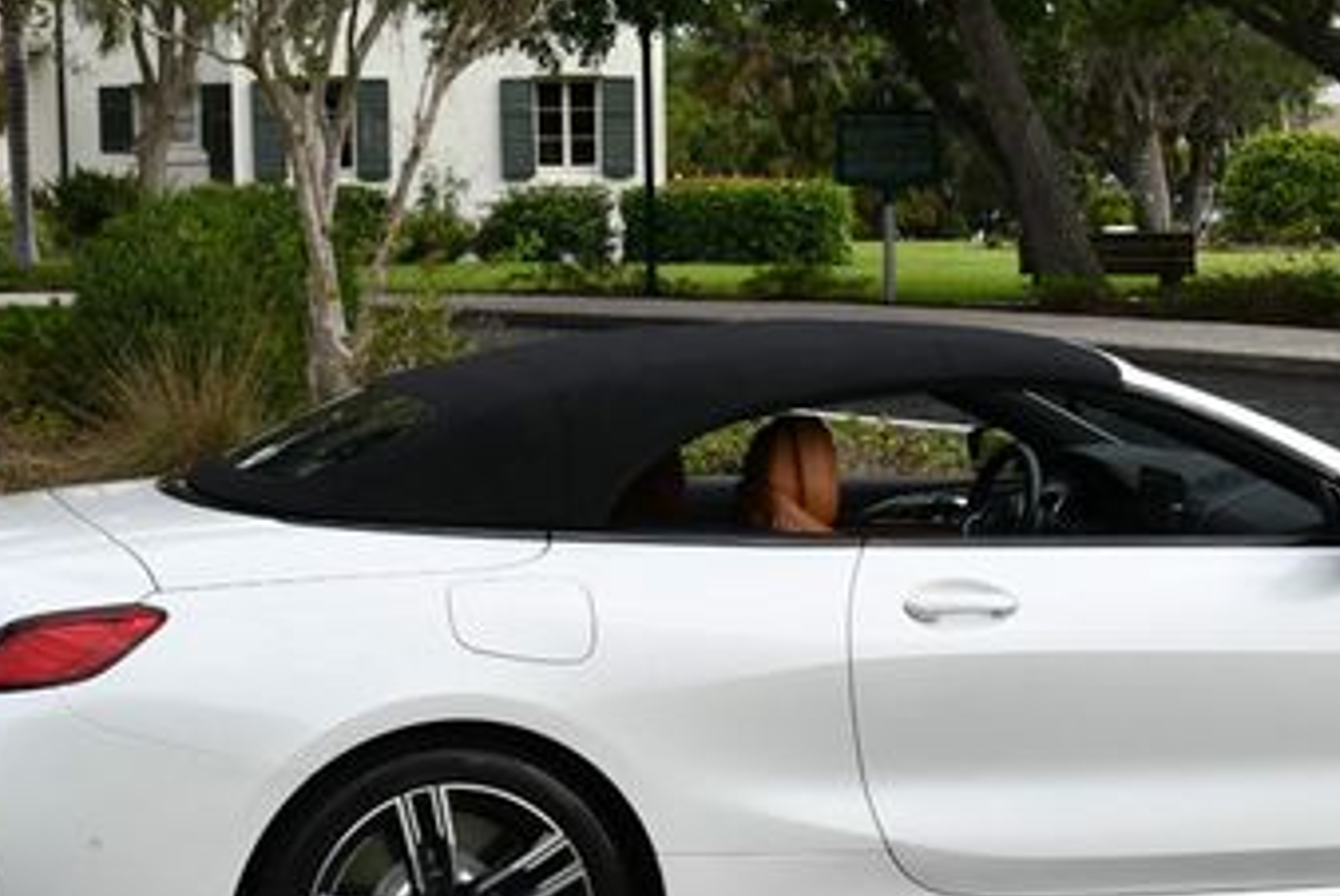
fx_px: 3390
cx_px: 896
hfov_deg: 22.3
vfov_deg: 15.1
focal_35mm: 91
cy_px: 424
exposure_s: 1/250
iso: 180
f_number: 8
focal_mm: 24
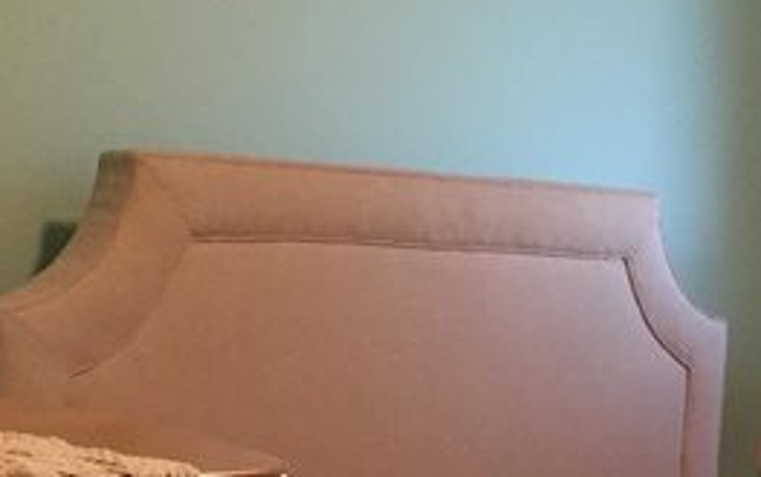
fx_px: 2325
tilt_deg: -10.1
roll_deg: -4.5
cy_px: 708
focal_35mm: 112
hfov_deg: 17.9
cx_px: 833
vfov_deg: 11.3
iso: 200
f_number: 2.2
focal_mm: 4.15
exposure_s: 1/30
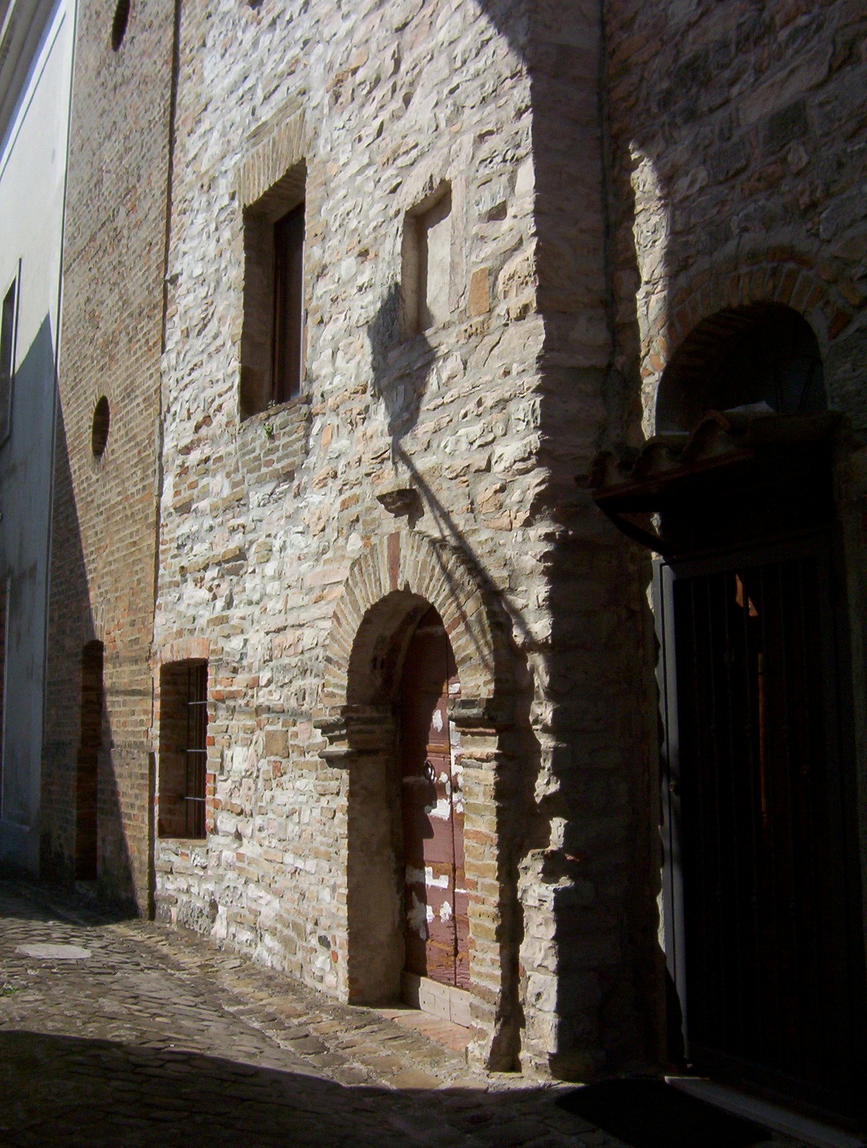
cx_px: 434
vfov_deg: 51.2
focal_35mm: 36
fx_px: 1197
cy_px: 574
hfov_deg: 39.8
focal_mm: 5.54
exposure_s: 1/1271
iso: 100
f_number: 5.24
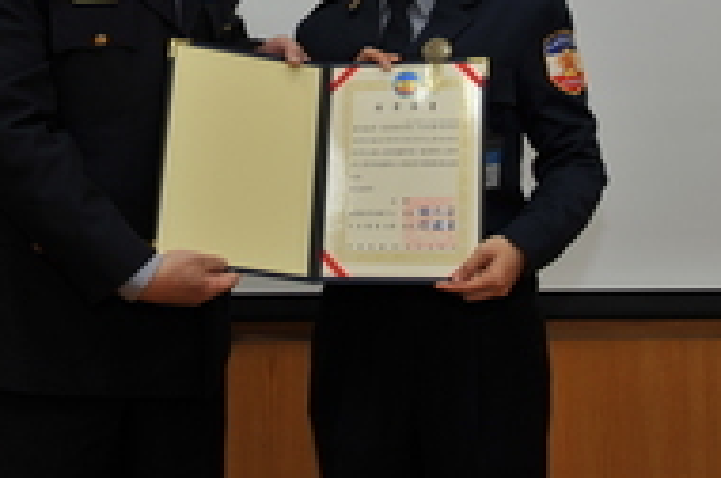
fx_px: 1600
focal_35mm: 80
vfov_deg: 16.6
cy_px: -15
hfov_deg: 25.3
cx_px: 247
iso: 500
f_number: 6.3
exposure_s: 1/80
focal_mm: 38
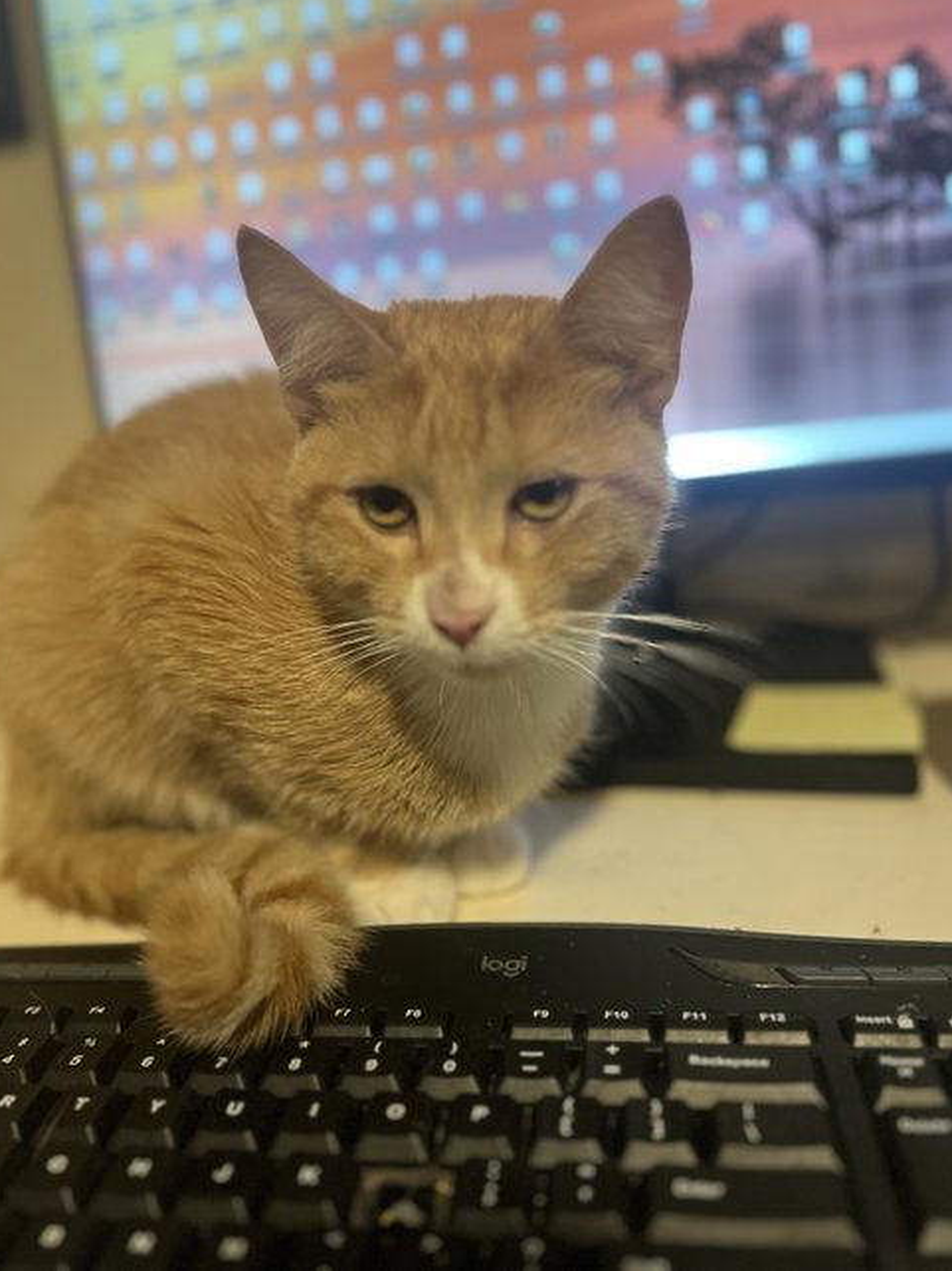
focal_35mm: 27
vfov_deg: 65.3
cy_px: 613
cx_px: 471
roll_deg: +3.9
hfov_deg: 51.3
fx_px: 991
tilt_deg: -14.4
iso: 320
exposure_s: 1/60
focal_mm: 5.1
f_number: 1.6
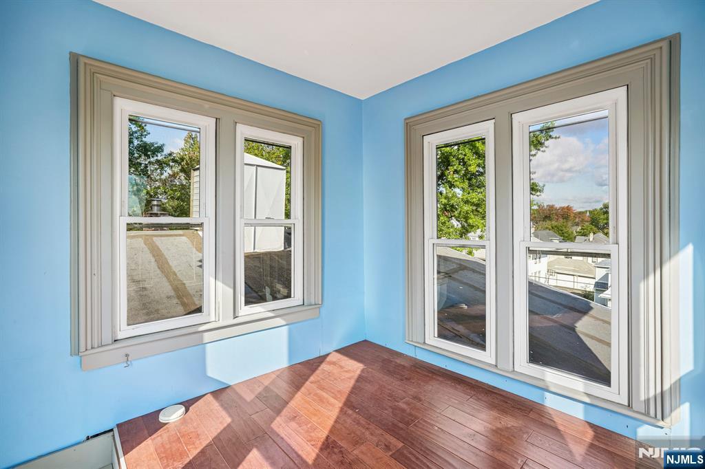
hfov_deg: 95.0
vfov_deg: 72.0
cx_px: 352
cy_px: 234
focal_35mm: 16
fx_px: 323
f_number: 4
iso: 100
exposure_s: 1/125
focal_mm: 16.5
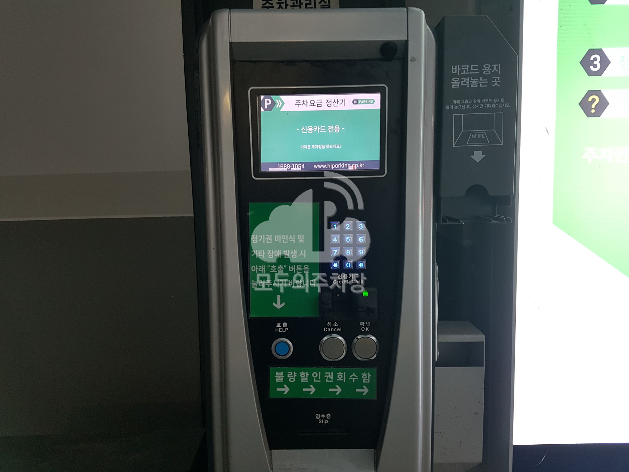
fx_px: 472
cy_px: 236
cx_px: 314
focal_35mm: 26
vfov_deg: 53.1
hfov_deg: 67.3
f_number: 1.7
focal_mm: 4.2
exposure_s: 1/60
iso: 160
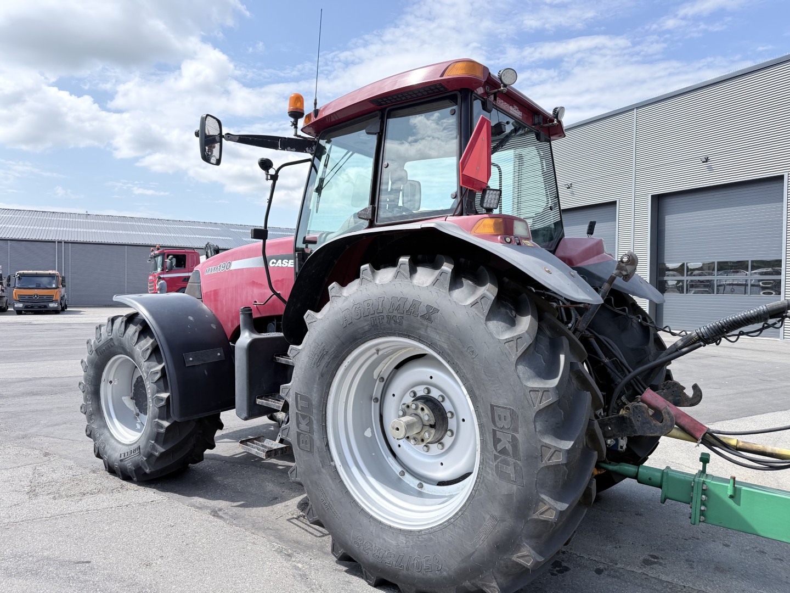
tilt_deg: -0.9
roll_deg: +0.0
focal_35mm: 24
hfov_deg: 71.6
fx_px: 548
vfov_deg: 56.8
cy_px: 296
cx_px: 395
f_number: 1.78
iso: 100
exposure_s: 1/1949
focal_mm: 6.76
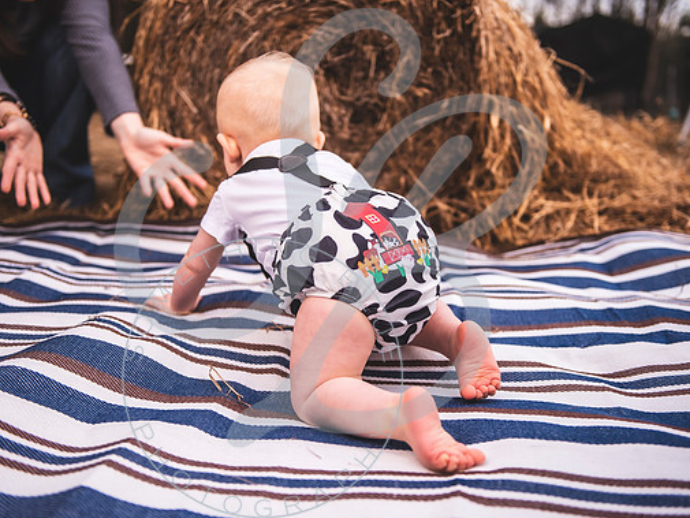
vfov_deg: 34.4
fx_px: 837
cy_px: 263
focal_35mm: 42
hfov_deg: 44.8
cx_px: 331
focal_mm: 38
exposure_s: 1/320
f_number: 2.8
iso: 200
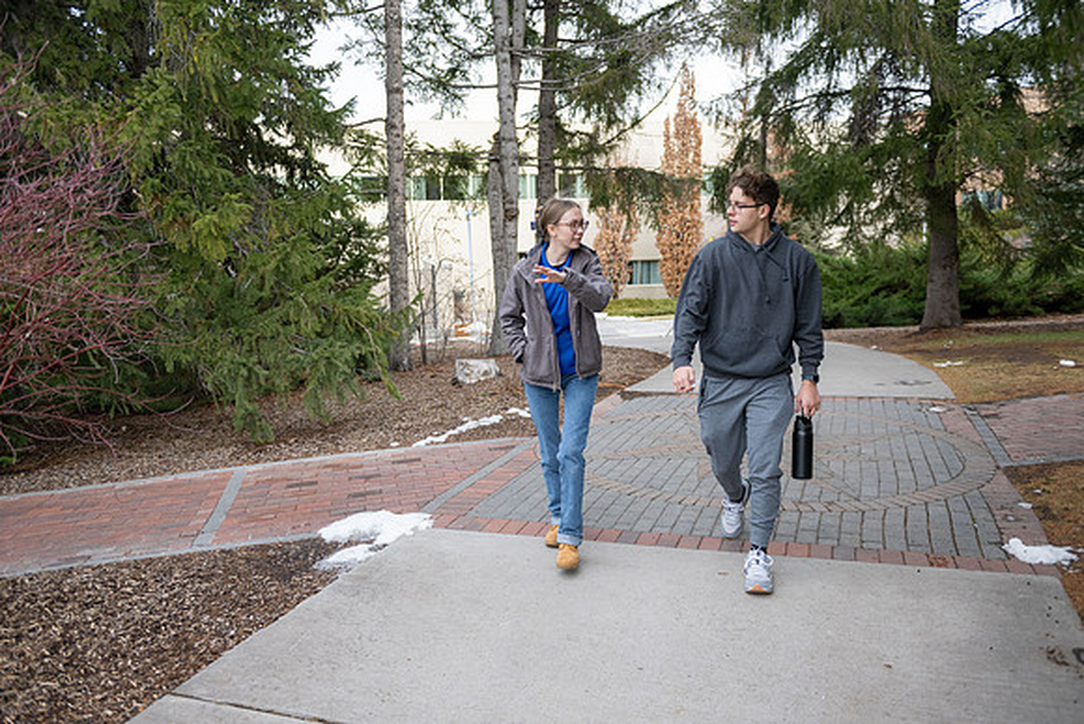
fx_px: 873
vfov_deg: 45.0
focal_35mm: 29
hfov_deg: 63.6
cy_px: 362
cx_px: 542
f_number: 2.8
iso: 400
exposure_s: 1/1000
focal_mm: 29
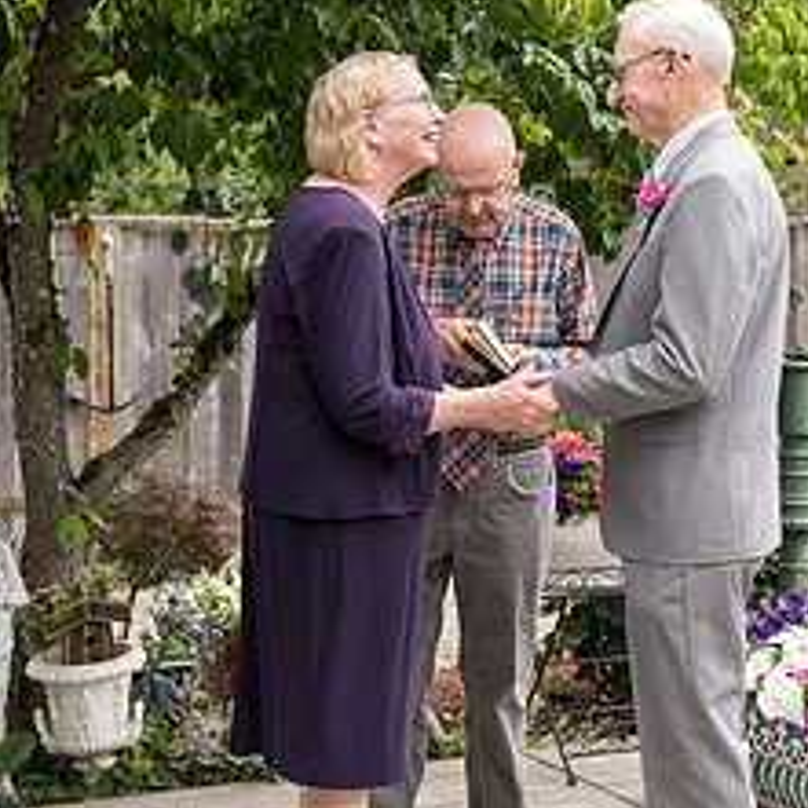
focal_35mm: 83
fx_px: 2192
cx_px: 545
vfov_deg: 20.8
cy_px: 289
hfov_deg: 20.8
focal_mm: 48
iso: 400
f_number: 5
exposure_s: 1/500
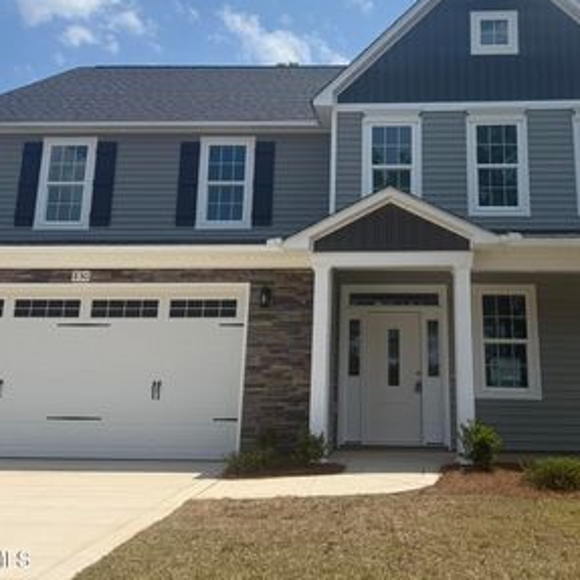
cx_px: 374
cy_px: 215
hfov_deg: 44.4
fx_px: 701
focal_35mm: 37
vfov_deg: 44.5
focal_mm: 6.76
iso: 80
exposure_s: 1/6711
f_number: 1.78
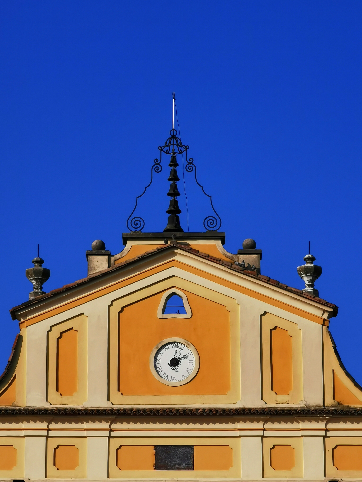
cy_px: 241
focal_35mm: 179
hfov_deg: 8.3
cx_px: 181
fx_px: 2496
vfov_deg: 11.0
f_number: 3.4
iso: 50
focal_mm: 14.46
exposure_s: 1/1181
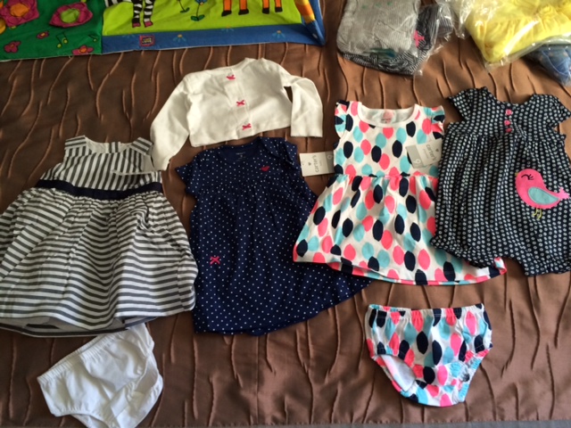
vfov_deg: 46.8
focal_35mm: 30
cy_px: 214
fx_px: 495
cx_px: 286
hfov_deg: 60.0
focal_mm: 4.12
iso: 100
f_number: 2.2
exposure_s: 1/30
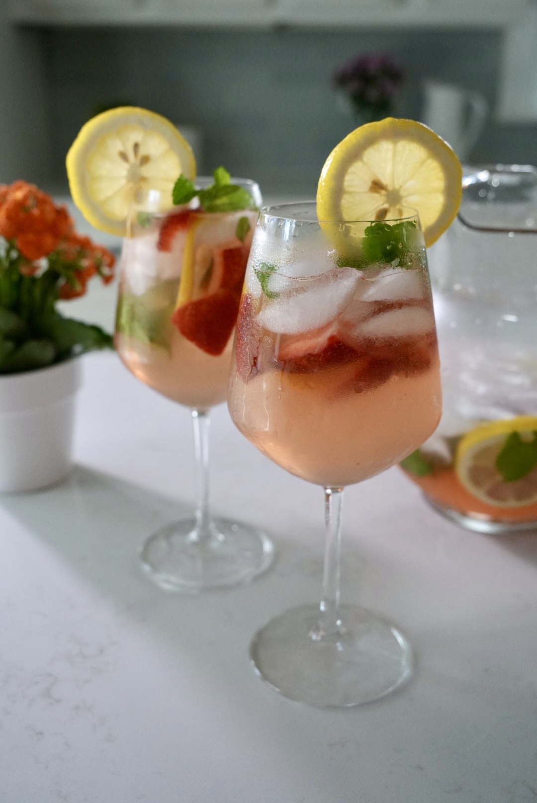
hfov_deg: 37.8
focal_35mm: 35
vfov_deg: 54.3
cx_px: 268
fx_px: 784
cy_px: 402
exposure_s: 1/500
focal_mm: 23.4
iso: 2000
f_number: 3.5
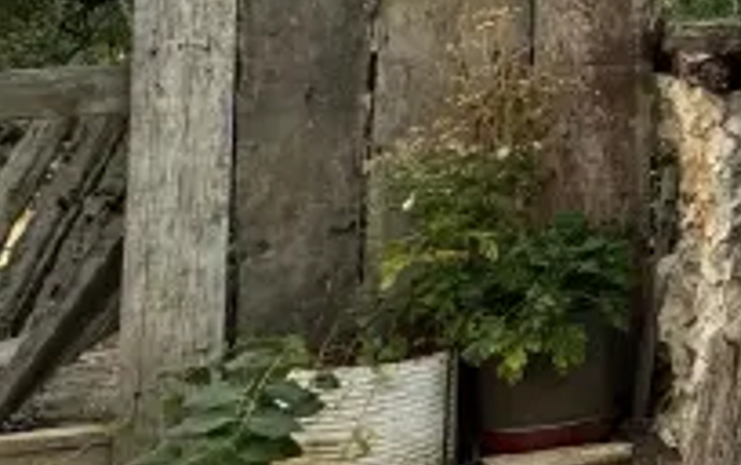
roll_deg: +1.2
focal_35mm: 64
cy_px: -73
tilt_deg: +7.2
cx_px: 1544
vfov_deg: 19.3
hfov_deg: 18.2
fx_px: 1294
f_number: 2.2
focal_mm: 2.22
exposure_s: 1/318
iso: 40
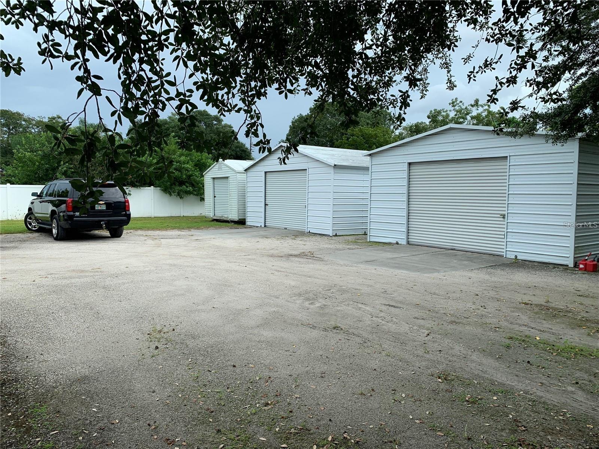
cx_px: 300
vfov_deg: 53.1
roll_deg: -2.0
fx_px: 450
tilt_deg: -1.8
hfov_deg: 67.3
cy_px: 224
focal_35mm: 26
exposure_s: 1/1282
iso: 25
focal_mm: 4.25
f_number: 1.8
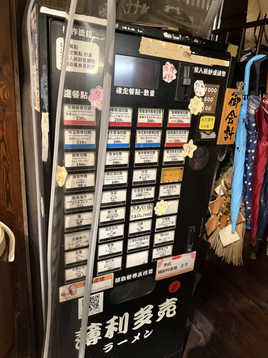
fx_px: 248
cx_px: 134
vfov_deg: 71.6
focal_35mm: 24
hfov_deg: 56.8
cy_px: 179
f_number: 1.78
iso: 800
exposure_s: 1/60
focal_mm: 6.76
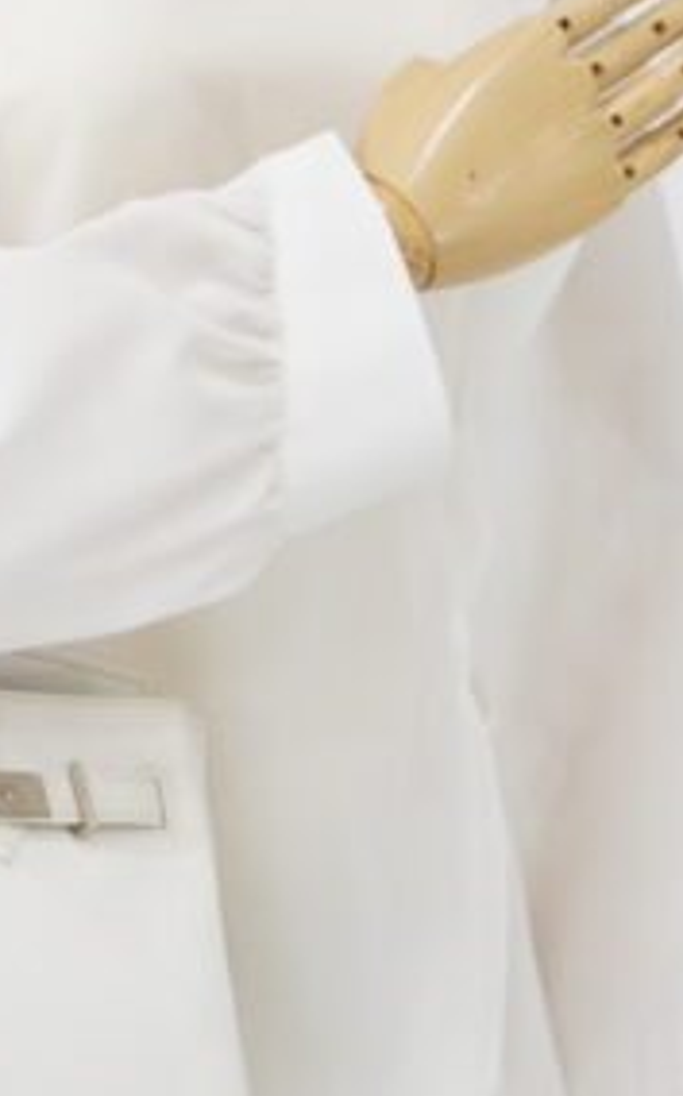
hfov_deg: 7.1
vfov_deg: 11.4
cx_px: 95
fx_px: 5491
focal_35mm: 184
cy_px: 695
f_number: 6.3
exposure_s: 1/10
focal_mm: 50
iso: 640
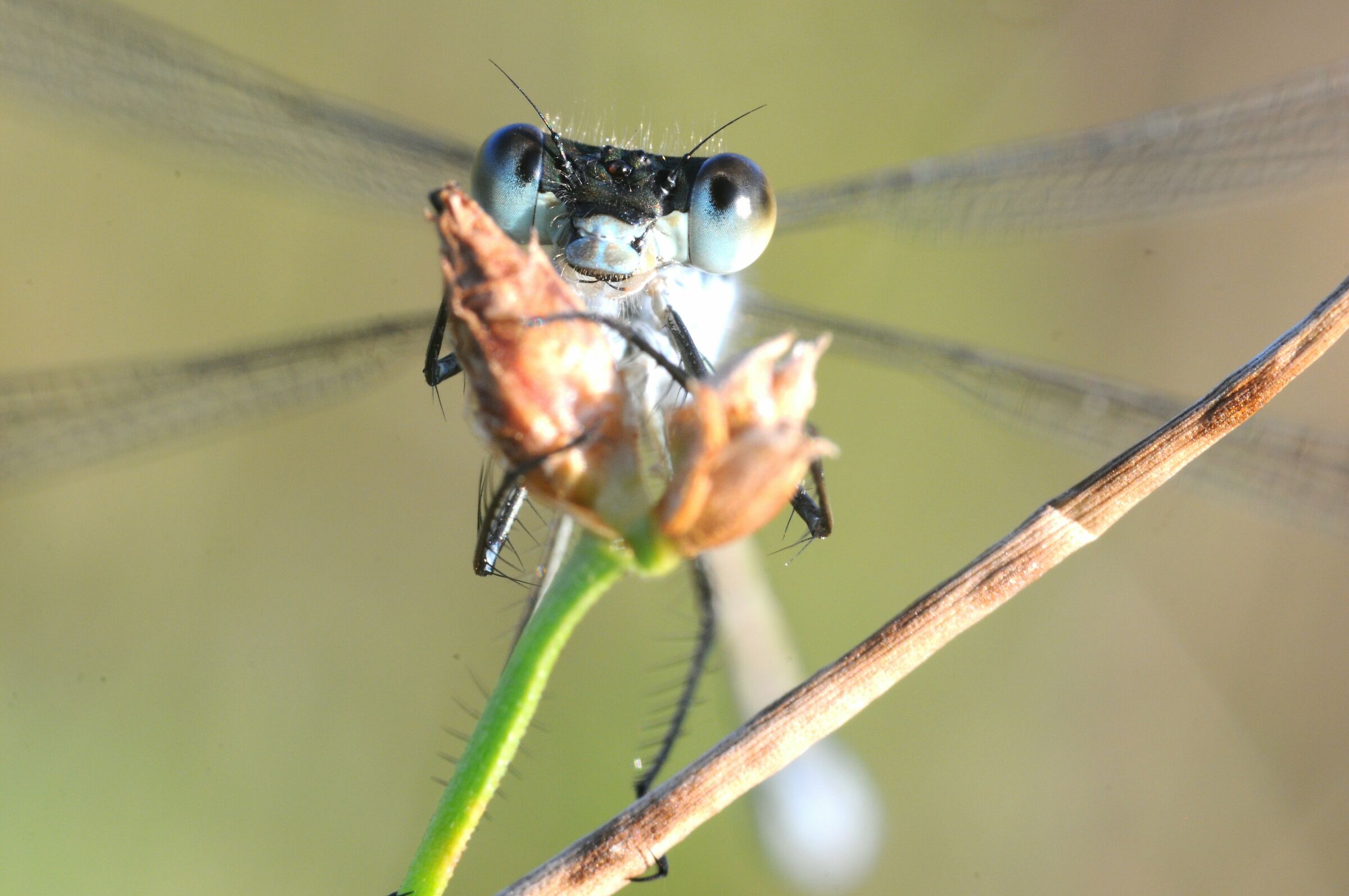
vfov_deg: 43.5
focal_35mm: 30
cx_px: 674
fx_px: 1123
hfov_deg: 62.0
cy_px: 448
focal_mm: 20
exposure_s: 1/40
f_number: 3.5
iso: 400
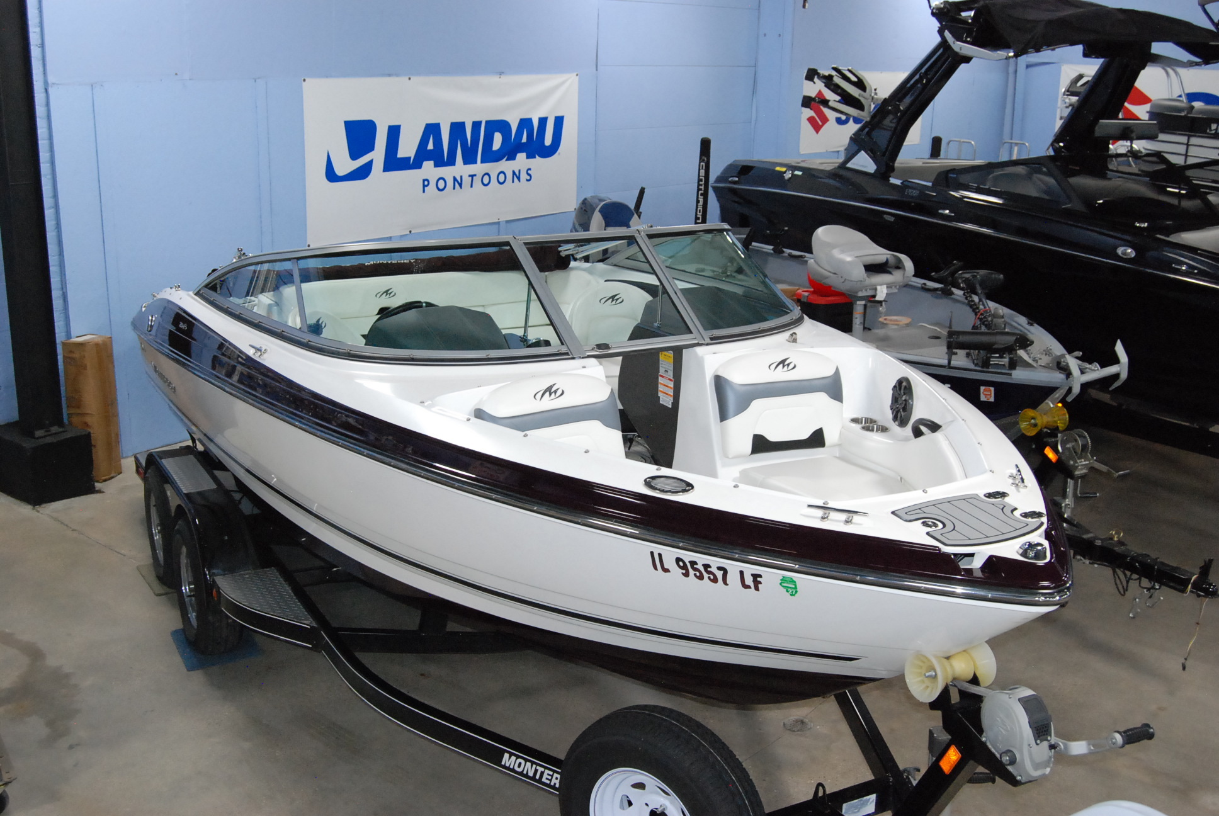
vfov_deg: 34.3
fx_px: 1322
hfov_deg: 49.5
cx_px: 610
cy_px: 408
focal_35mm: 39
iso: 1600
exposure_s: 1/60
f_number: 5.6
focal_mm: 26
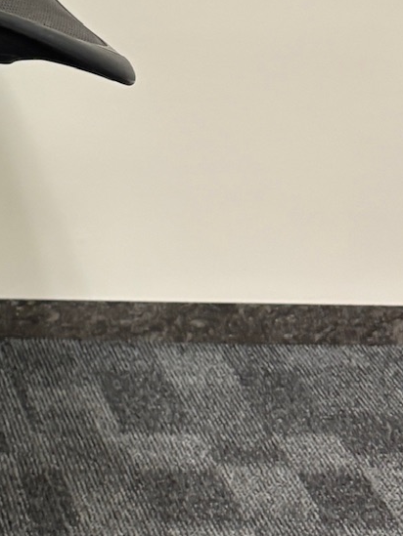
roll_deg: -2.6
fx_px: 1505
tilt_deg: -16.4
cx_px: -319
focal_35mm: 97
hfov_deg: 13.7
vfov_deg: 19.6
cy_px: -3
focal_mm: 5.96
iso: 125
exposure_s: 1/50
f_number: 1.6
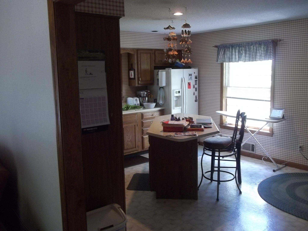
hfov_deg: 56.8
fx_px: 285
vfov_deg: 44.2
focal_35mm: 32
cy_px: 116
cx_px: 154
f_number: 2.9
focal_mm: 5.7
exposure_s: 1/15
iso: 160
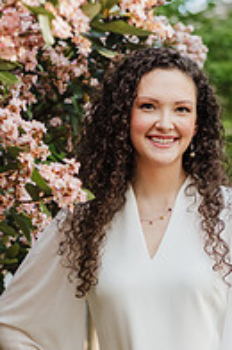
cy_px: 236
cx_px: 195
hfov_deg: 11.8
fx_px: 1116
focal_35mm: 115
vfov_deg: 17.8
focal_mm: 50
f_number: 2.5
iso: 200
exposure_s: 1/500
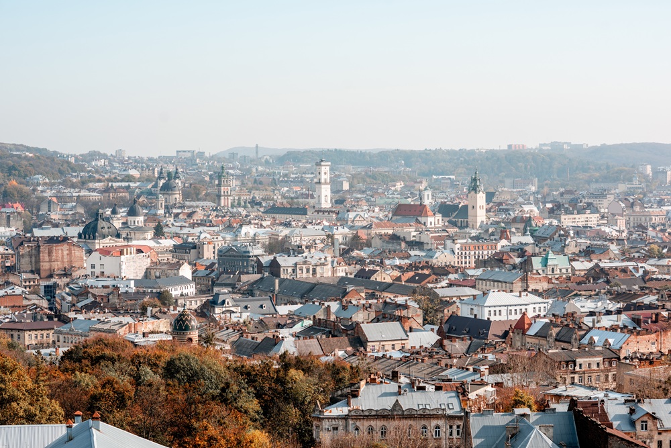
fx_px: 1584
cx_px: 336
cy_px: 224
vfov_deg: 16.1
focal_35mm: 85
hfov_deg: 23.9
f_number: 4.5
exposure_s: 1/1000
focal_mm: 85
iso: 100
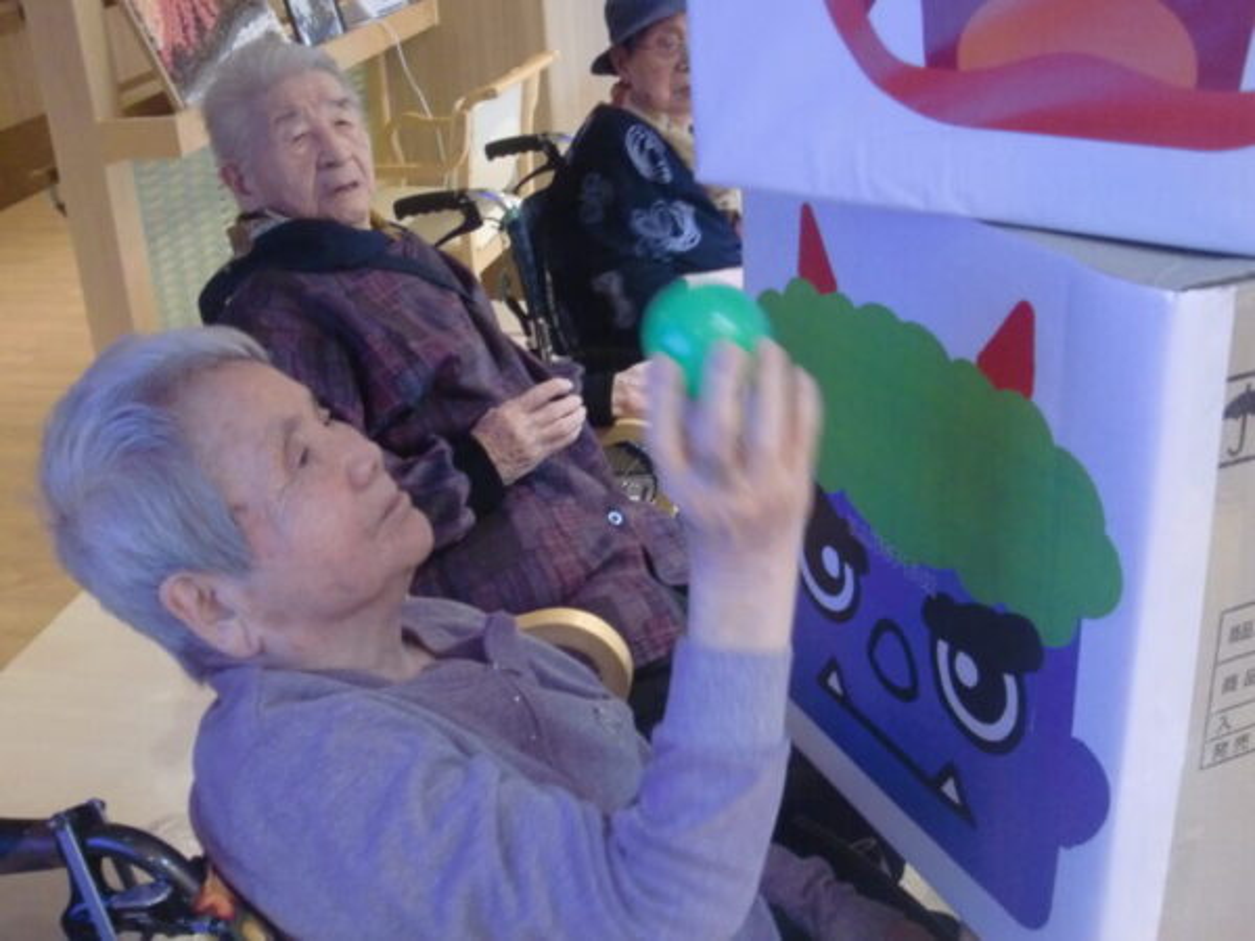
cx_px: 628
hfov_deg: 44.8
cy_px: 470
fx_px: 1523
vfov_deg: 34.3
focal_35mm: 42
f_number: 4
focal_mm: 7.27
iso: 400
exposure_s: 1/15
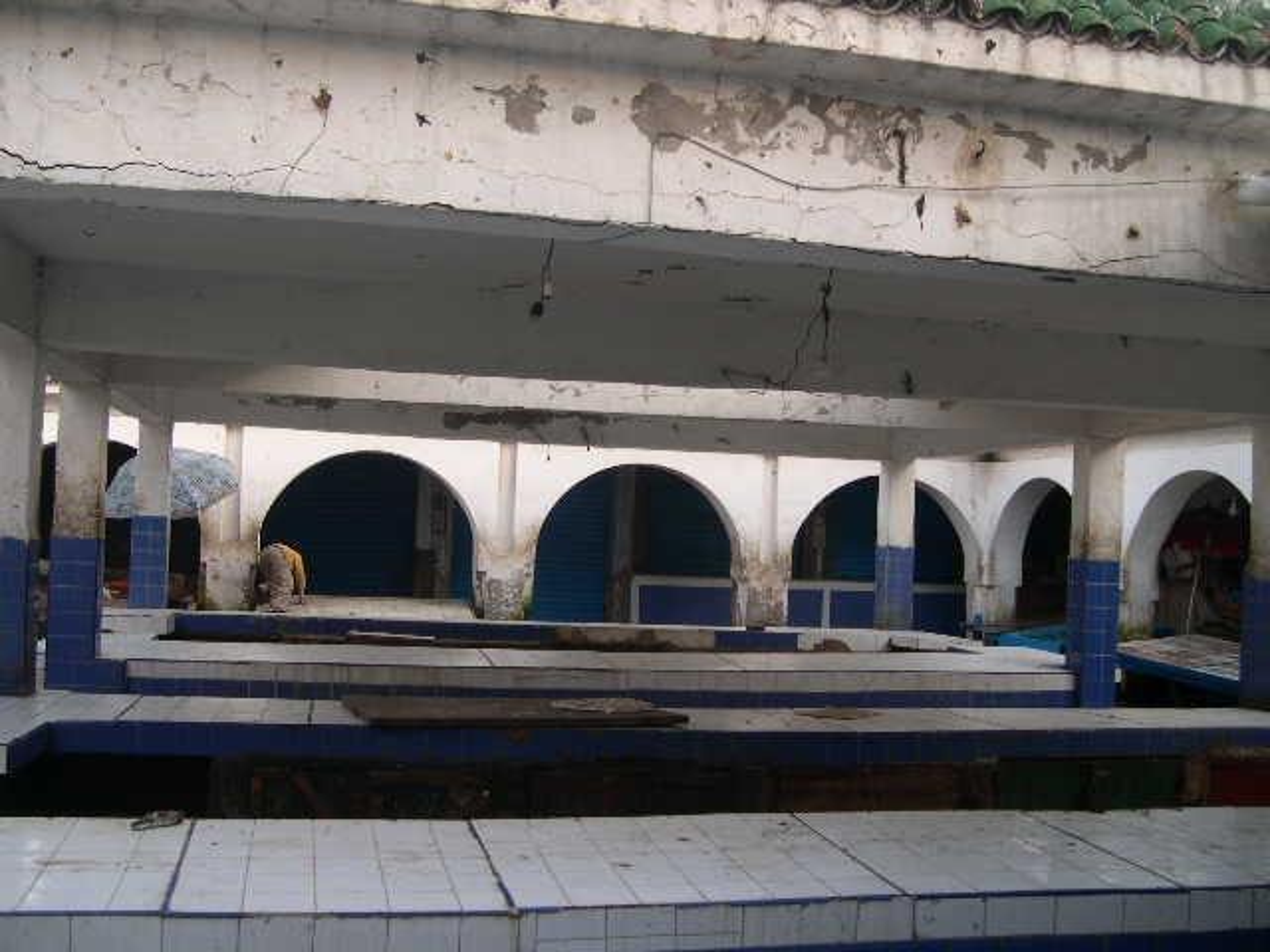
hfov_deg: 49.0
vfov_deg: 37.7
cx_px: 635
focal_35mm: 38
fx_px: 1394
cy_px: 476
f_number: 2.8
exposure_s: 1/96.1
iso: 100
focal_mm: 8
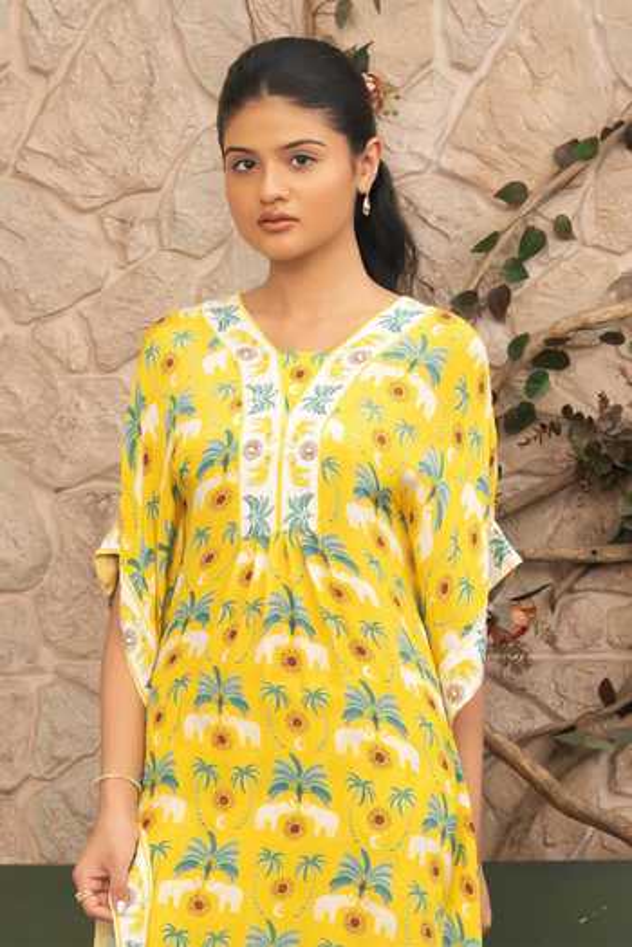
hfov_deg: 16.1
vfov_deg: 23.9
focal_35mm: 85
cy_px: 474
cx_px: 316
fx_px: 2238
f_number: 6.3
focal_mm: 85
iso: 250
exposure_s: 1/125
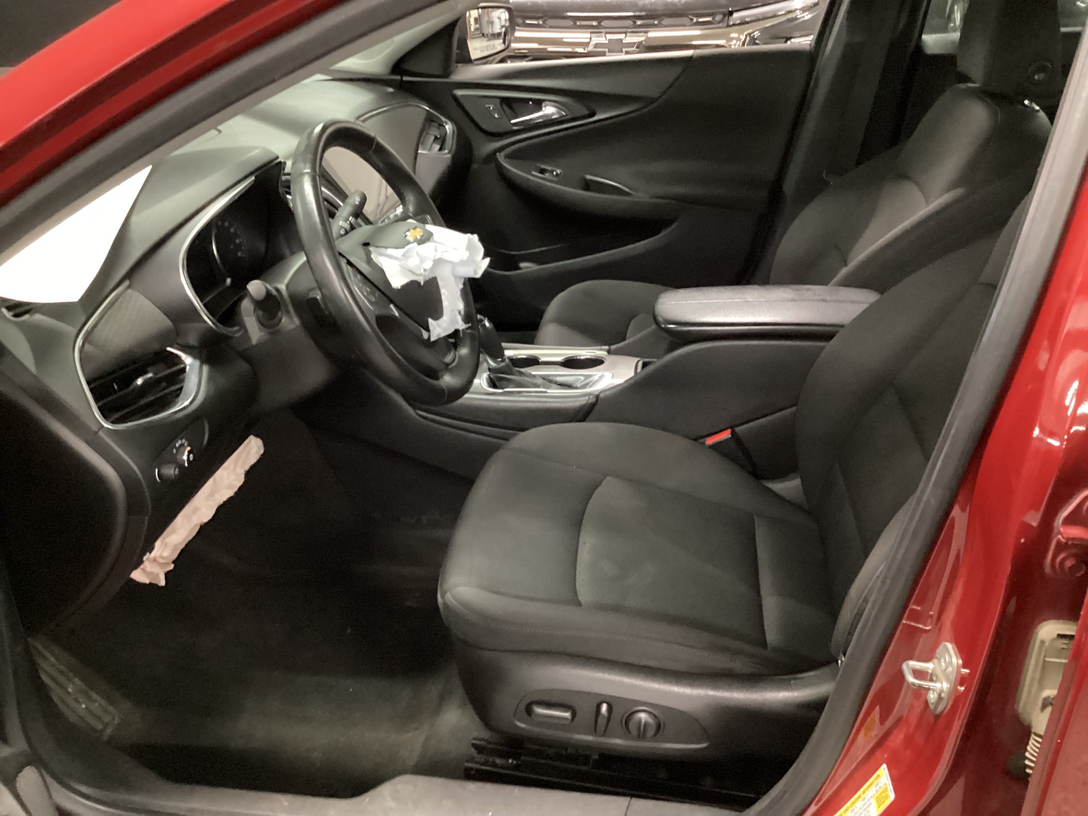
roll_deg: +1.9
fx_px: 974
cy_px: 408
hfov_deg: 58.4
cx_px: 544
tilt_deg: -28.7
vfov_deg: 45.4
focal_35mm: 31
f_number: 2.4
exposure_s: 1/20
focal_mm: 3.3
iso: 640
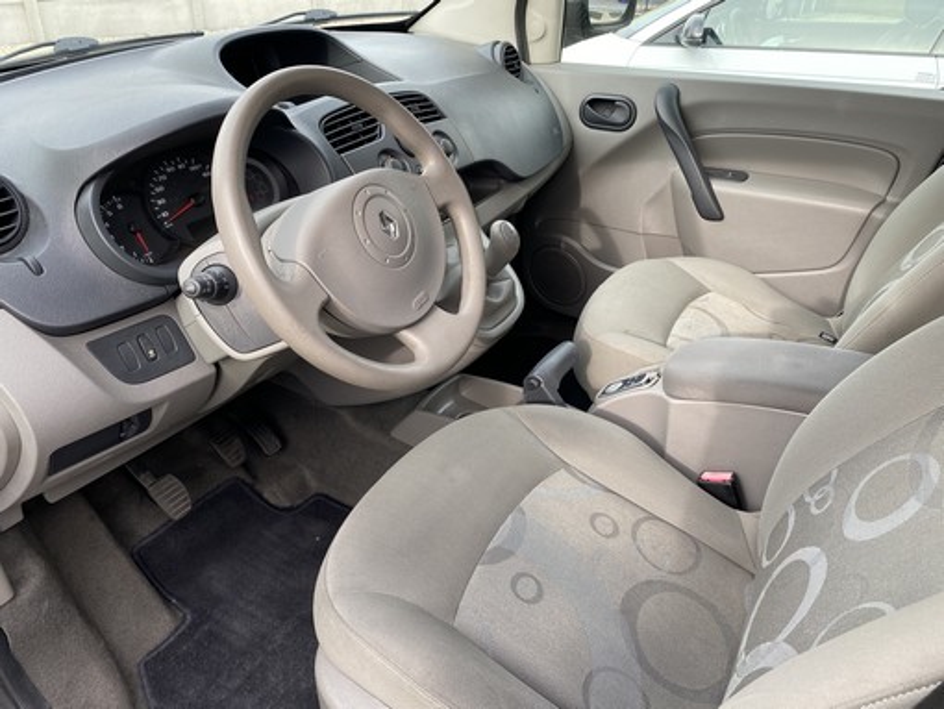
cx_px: 472
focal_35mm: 26
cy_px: 354
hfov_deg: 67.3
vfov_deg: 53.1
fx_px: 709
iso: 32
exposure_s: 1/122
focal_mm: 4.25
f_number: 1.8
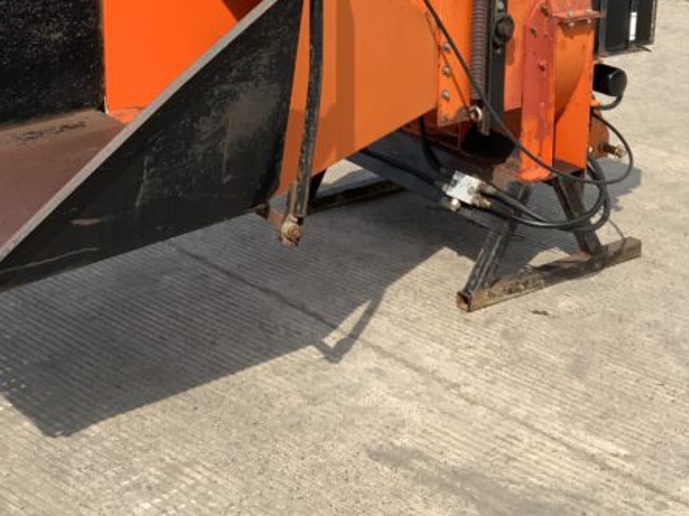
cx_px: 313
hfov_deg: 29.0
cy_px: -59
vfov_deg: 20.8
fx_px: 1333
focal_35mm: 67
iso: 16
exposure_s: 1/1451
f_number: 1.8
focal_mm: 3
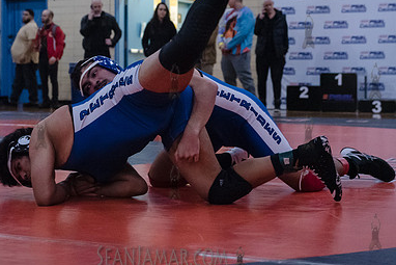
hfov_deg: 25.3
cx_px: 174
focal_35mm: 80
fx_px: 880
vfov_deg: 17.0
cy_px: 81
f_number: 3.2
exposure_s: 1/400
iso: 8000
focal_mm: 50
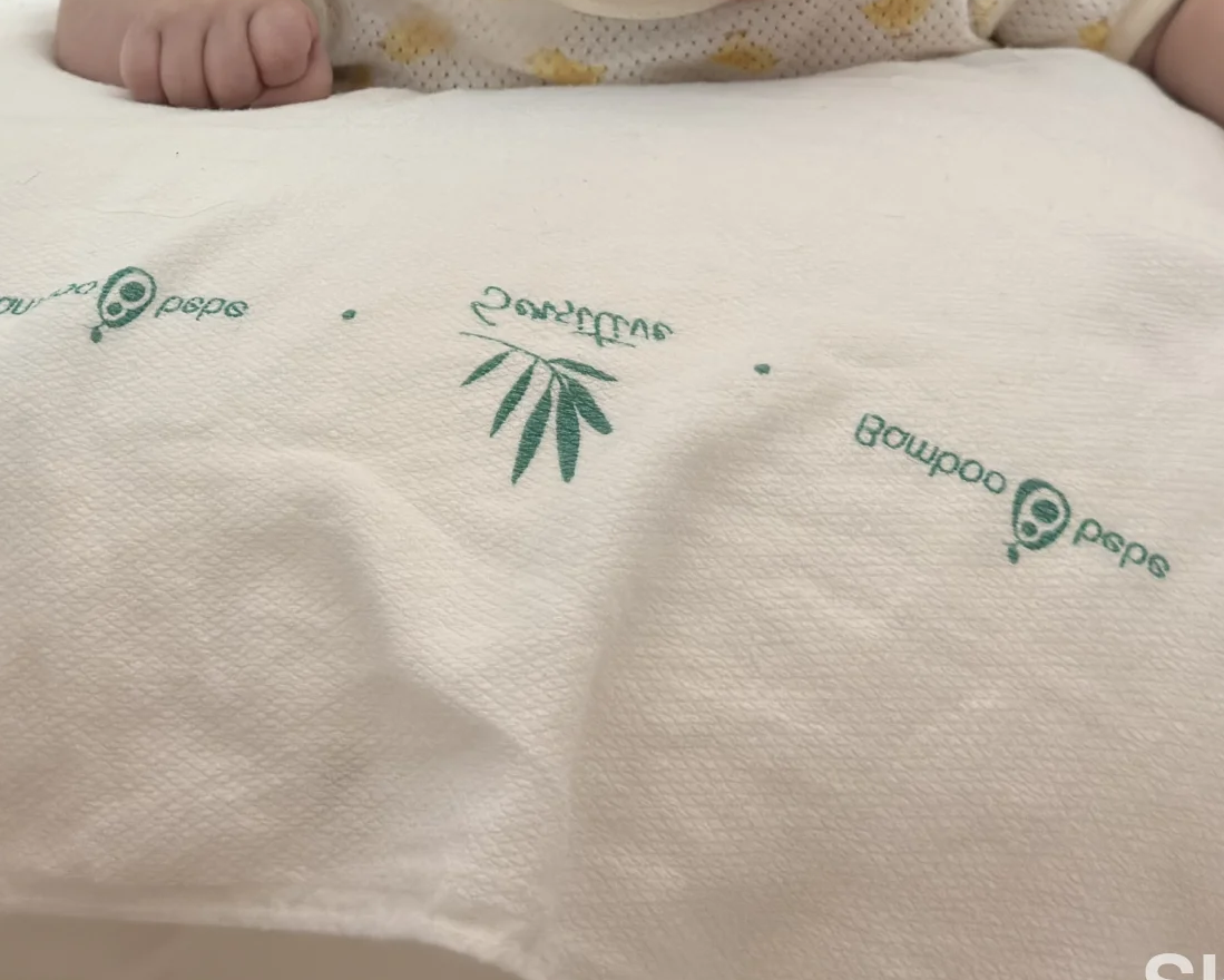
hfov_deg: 25.3
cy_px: 6
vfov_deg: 19.8
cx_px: 423
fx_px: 2718
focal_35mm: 75
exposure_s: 1/120
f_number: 1.78
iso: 320
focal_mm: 6.76
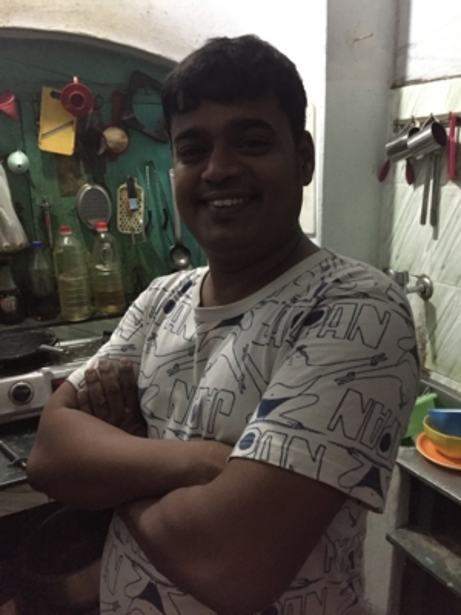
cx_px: 230
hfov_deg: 48.2
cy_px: 308
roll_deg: +2.0
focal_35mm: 29
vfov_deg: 61.7
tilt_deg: -14.9
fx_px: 515
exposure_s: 1/17
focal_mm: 4.15
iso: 1250
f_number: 2.2
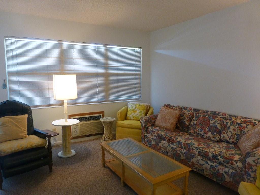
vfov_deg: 56.8
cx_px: 130
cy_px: 98
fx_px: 180
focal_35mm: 24
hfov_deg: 71.6
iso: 400
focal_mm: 4.3
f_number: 3.3
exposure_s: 1/50
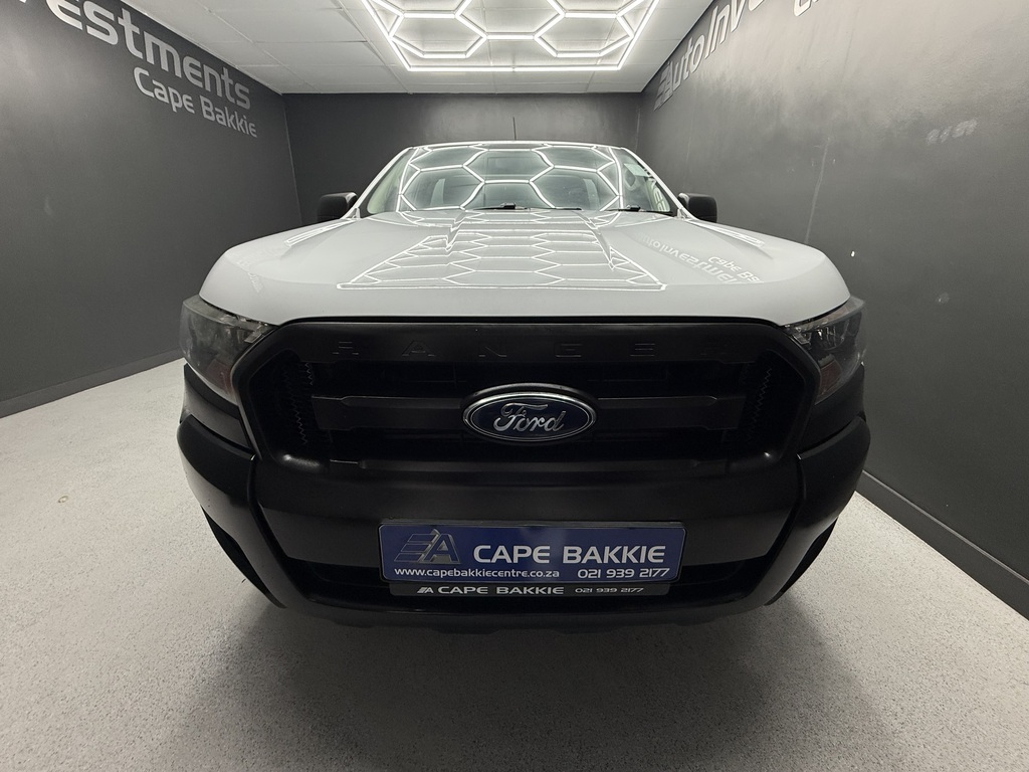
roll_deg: -0.7
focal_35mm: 14
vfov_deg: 85.7
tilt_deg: -19.4
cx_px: 514
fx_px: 416
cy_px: 386
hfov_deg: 102.1
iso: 160
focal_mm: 2.22
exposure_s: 1/99
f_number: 2.2
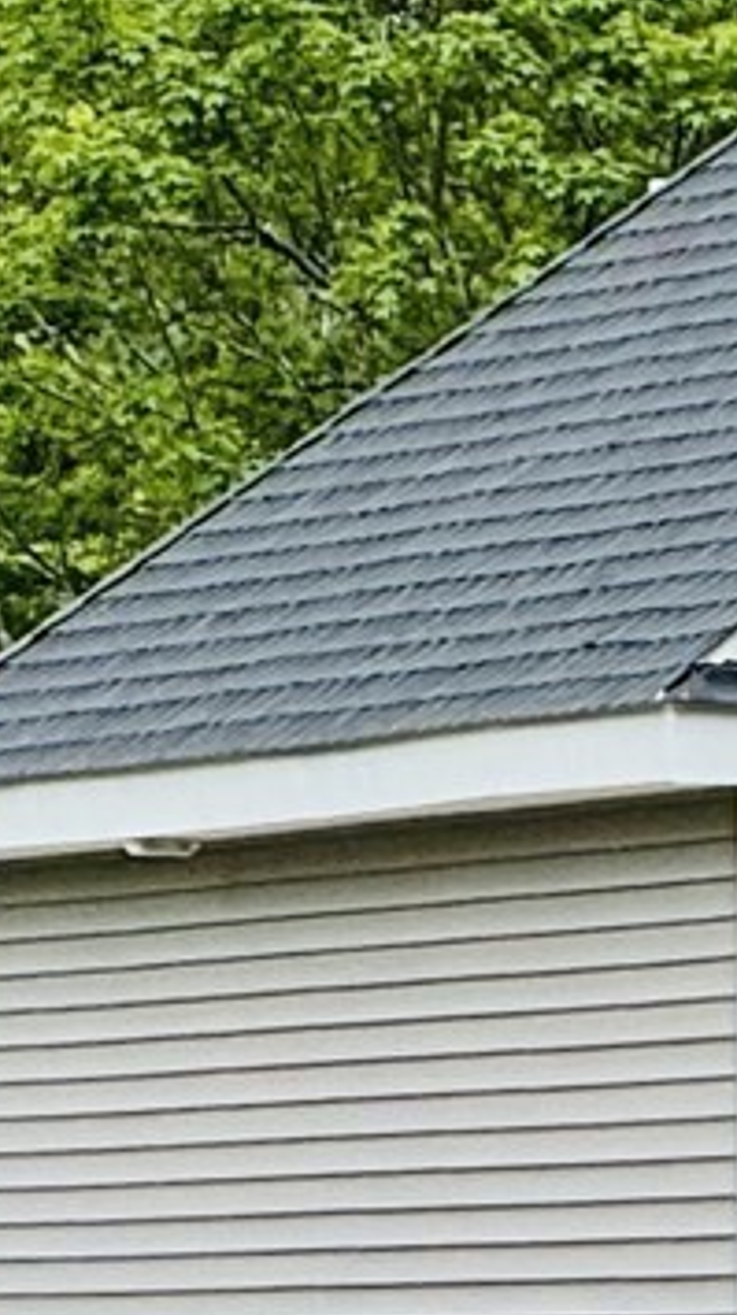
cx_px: 3385
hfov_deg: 1.6
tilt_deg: -0.6
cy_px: 1334
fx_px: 26299
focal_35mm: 755
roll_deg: +0.0
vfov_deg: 2.9
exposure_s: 1/315
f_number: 2.8
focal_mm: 15.66
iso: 50
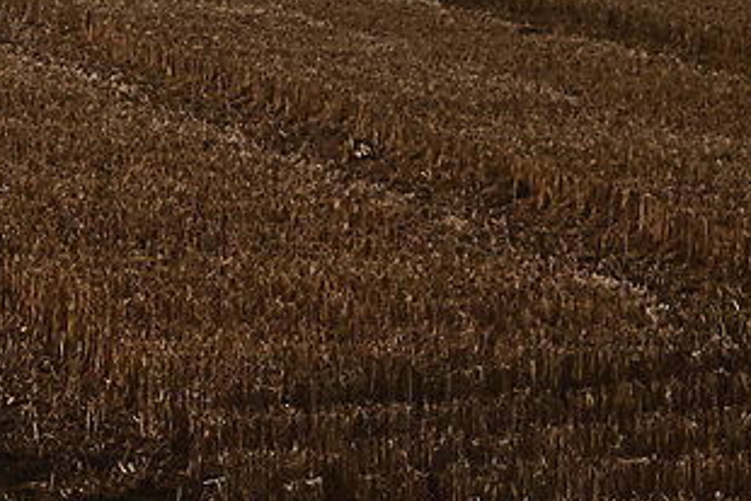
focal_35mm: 581
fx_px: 12125
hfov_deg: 3.5
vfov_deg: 2.4
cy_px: -208
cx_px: -1114
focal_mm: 49.8
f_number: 8
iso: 200
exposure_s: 1/600
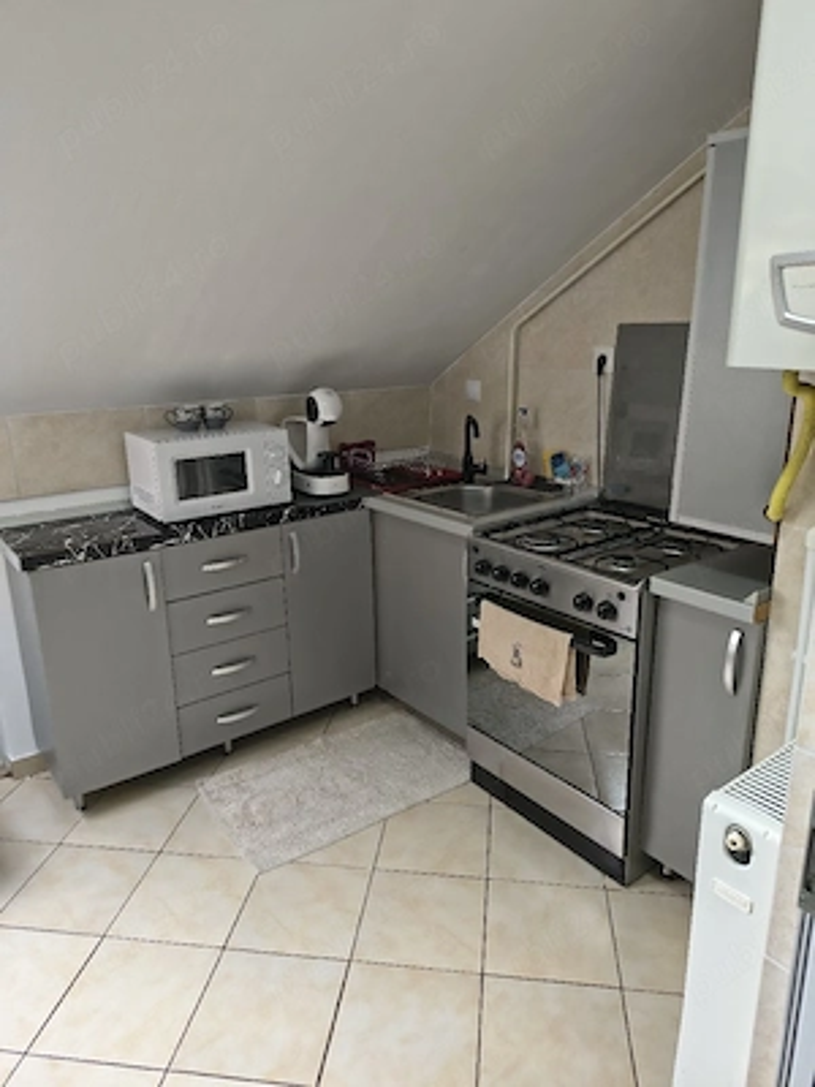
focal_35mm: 24
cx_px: 408
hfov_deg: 56.8
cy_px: 544
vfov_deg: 71.6
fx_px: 753
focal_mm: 5.56
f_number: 1.8
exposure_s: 1/100
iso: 229
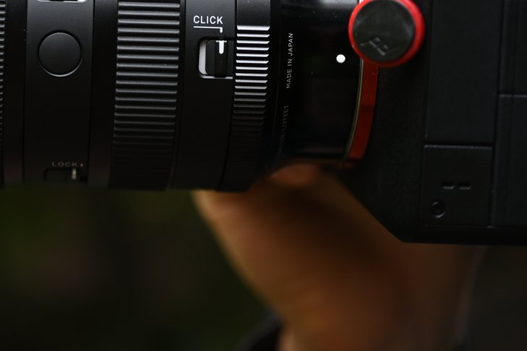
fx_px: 1405
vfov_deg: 14.2
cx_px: 72
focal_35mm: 96
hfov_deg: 20.9
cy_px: 59
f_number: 3.3
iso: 320
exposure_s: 1/400
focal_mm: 50
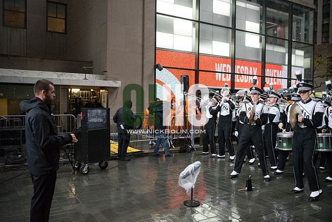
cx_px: 166
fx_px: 295
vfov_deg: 41.1
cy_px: 111
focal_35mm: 32
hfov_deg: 58.7
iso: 10000
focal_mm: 32
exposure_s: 1/2500
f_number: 2.8
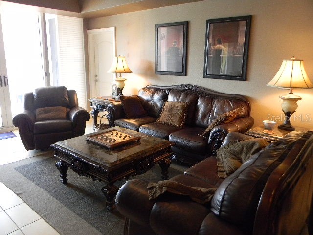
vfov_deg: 49.7
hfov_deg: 63.4
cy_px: 118
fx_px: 253
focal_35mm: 28
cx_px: 156
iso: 400
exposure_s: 1/27
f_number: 3.5
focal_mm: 5
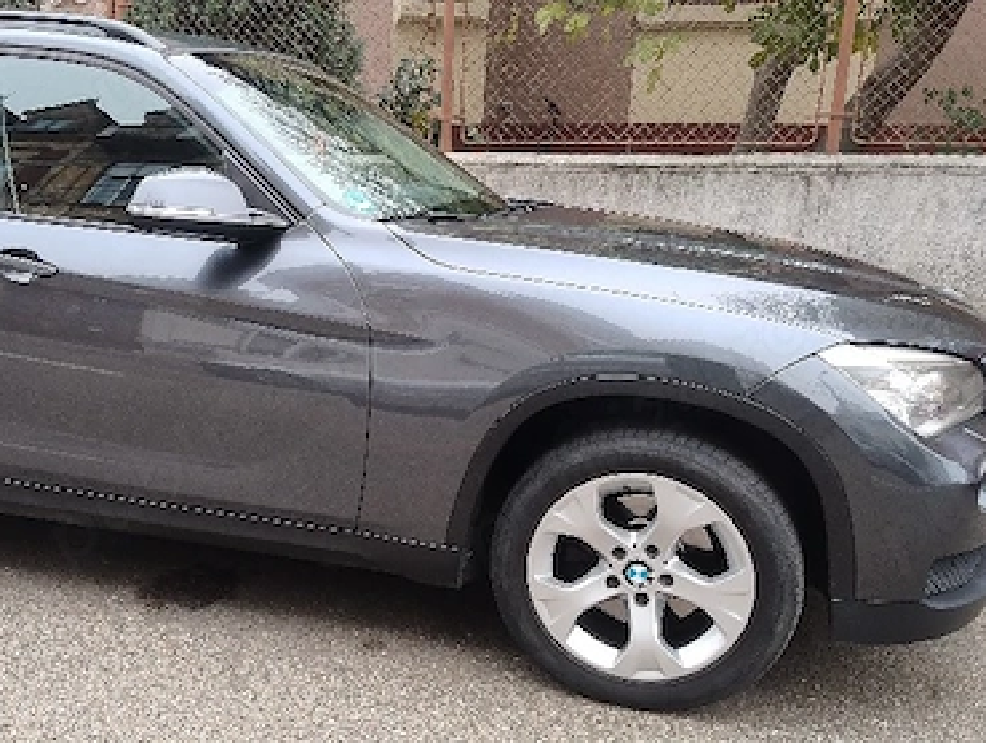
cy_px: 449
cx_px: 326
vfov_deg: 36.8
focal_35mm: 39
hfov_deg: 47.0
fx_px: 1113
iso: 192
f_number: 1.8
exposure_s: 1/100
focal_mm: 5.56
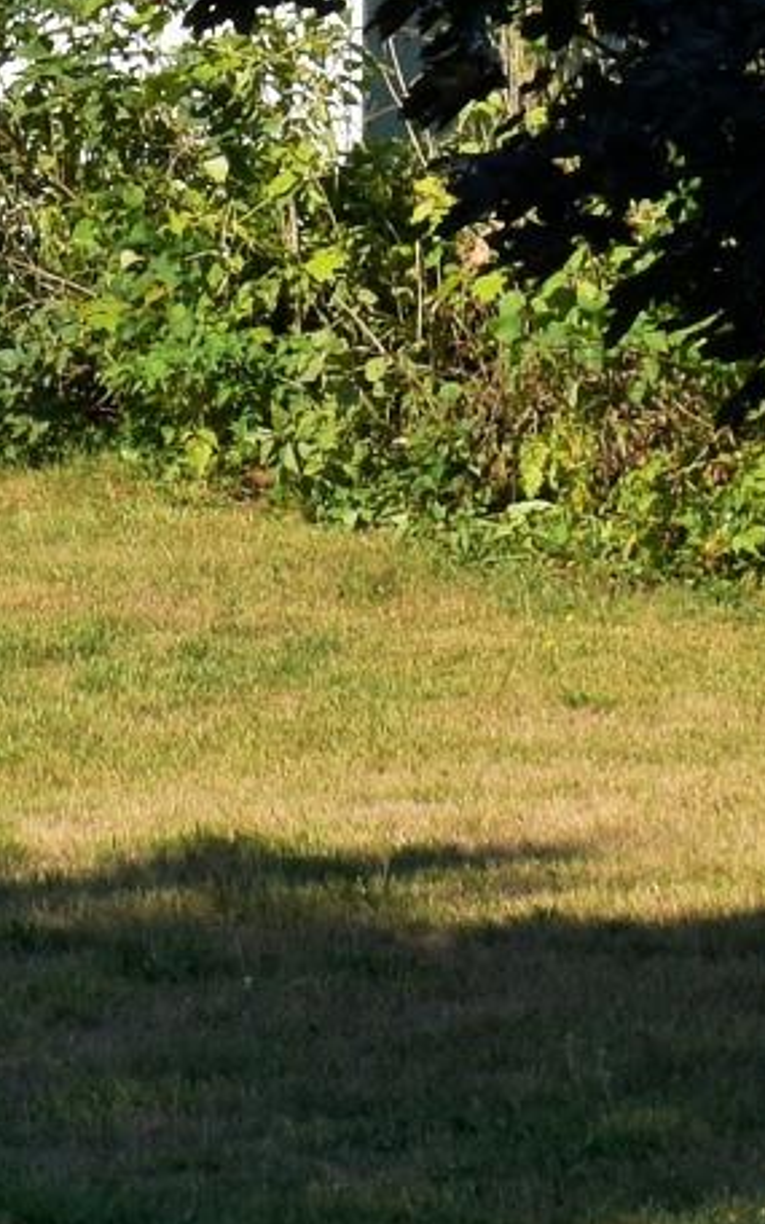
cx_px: -70
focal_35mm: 382
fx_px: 12743
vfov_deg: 5.5
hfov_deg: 3.4
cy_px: -403
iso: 100
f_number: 13
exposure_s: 1/200
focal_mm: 38
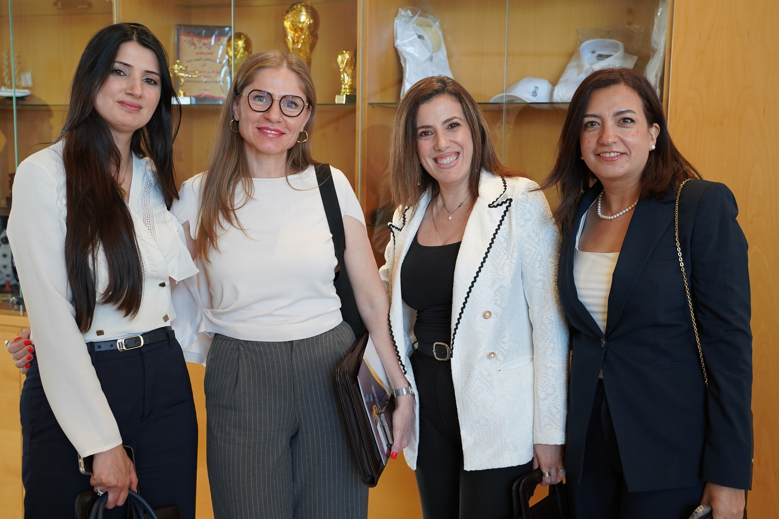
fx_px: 930
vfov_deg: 31.2
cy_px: 260
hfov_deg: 45.4
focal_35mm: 43
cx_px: 390
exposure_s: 1/160
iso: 1600
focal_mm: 43
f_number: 4
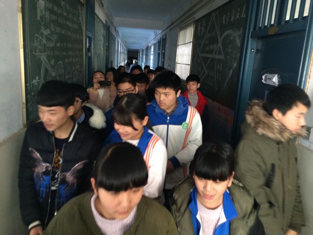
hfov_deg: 61.7
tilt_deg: -14.8
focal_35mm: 29
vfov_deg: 48.2
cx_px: 156
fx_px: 262
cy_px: 118
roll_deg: -2.2
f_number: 2.2
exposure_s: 1/33
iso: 200
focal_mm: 4.15
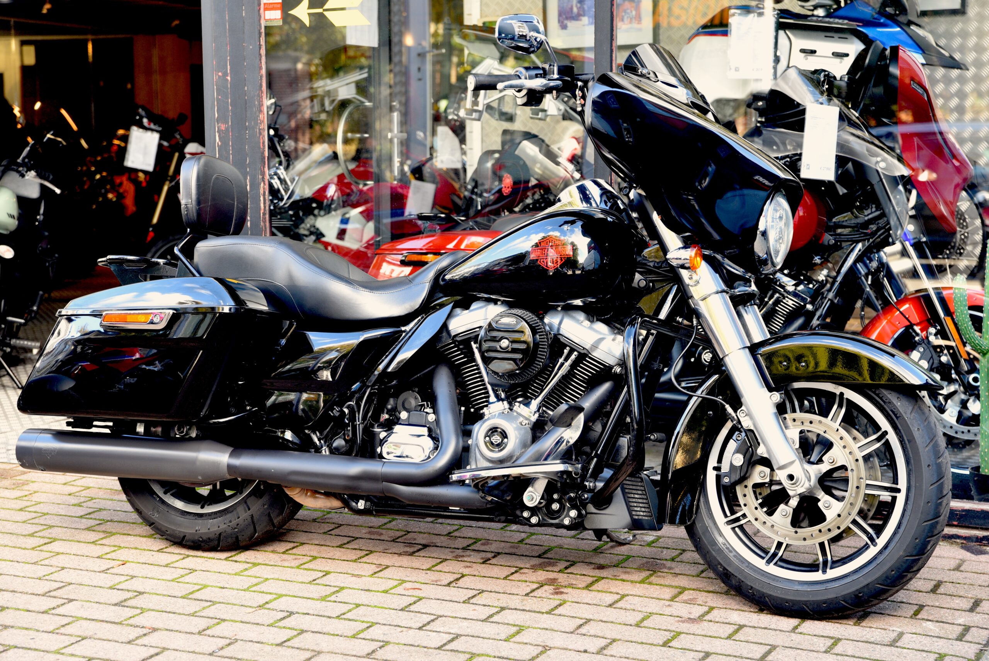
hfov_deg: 32.4
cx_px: 494
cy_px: 330
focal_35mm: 62
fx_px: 1704
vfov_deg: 21.9
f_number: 4.5
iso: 500
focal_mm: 62
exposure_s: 1/80
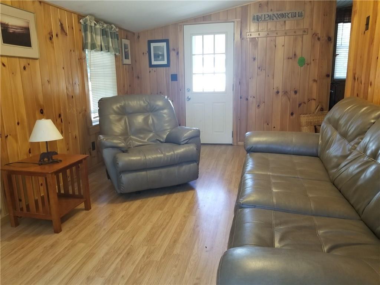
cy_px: 142
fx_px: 285
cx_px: 190
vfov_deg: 53.1
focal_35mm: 26
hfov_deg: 67.3
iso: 200
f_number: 1.7
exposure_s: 1/60
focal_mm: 4.25
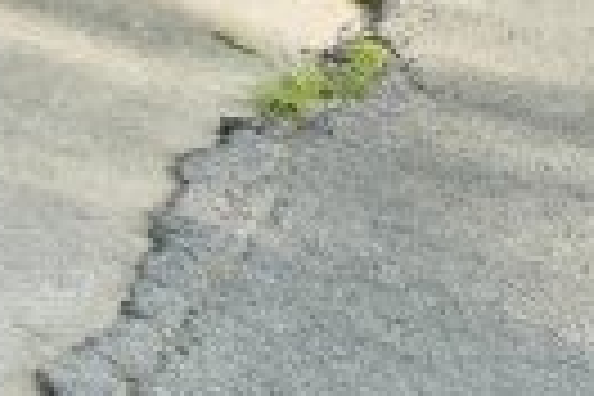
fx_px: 1402
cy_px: -540
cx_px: -972
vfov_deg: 12.7
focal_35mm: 85
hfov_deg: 13.4
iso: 400
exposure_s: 1/125
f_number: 10
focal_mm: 10
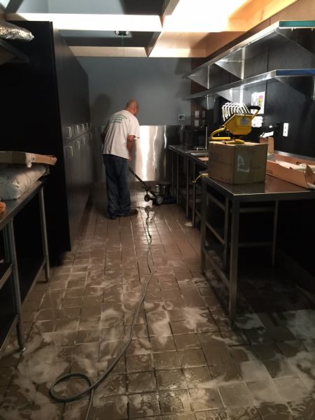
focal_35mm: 29
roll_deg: +2.4
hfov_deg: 48.2
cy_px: 210
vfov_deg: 61.7
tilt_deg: -10.8
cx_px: 158
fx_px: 352
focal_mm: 4.15
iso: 125
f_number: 2.2
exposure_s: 1/8
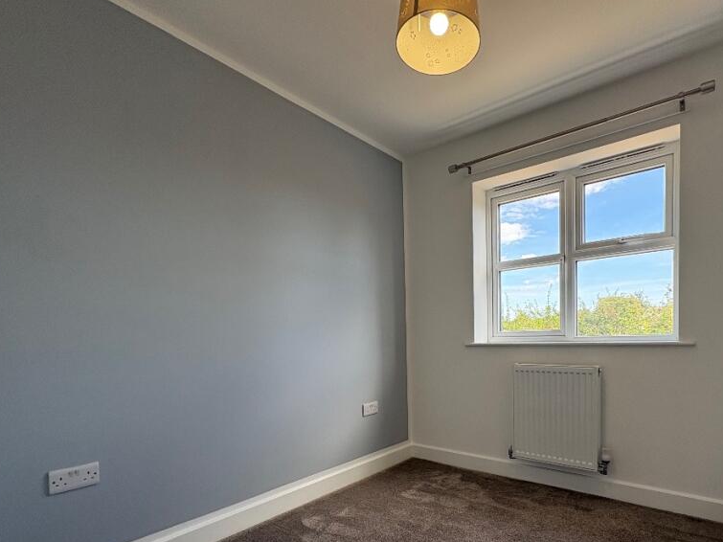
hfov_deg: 84.1
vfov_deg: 67.2
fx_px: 397
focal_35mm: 19
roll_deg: +1.4
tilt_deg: -2.1
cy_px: 352
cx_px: 415
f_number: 2.2
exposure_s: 1/177
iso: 64
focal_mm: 2.22
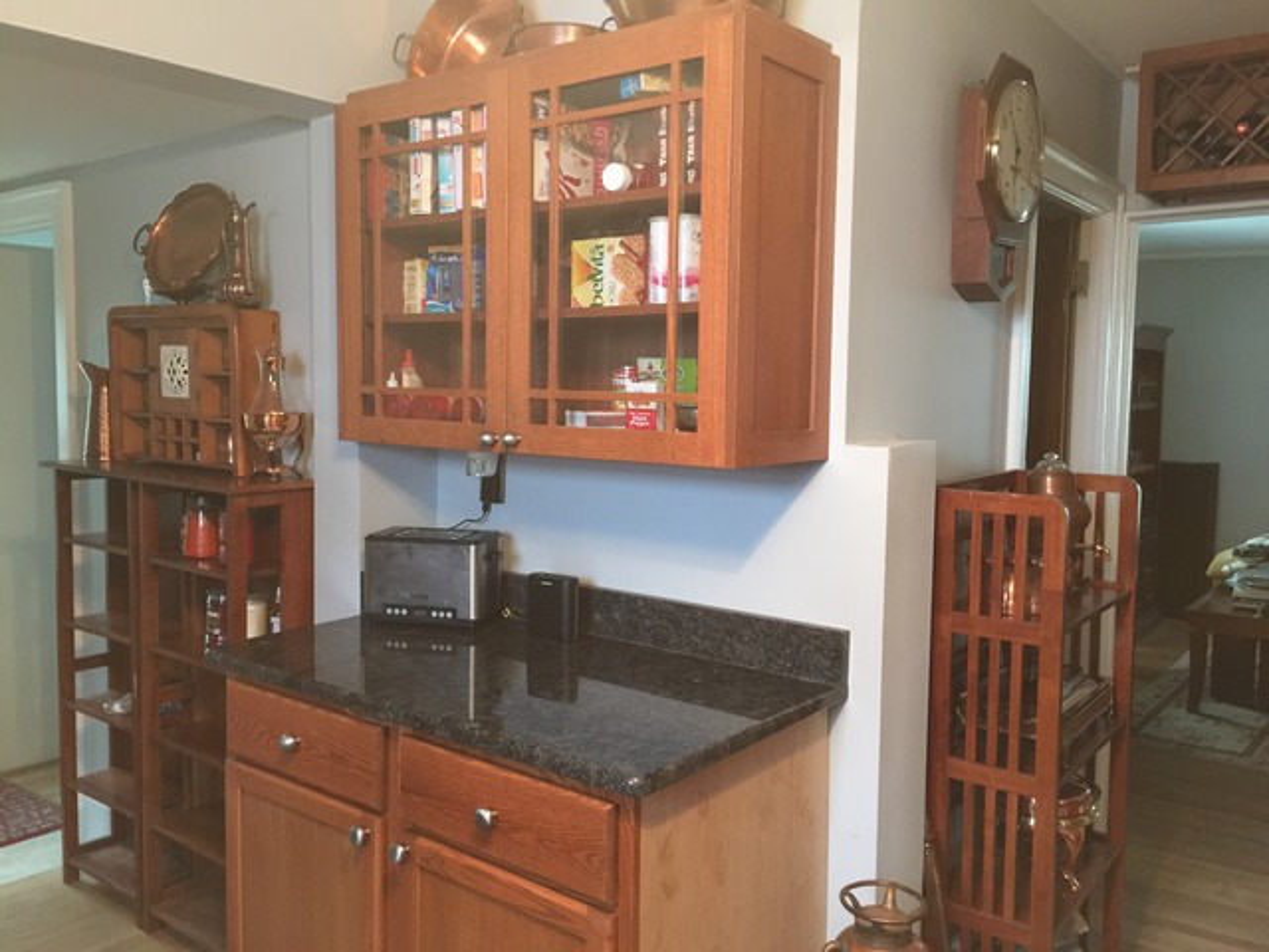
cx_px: 634
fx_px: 1063
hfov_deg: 61.7
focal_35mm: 29
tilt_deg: -6.3
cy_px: 476
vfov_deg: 48.2
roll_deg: -1.8
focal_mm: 4.15
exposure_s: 1/8
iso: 125
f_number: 2.2
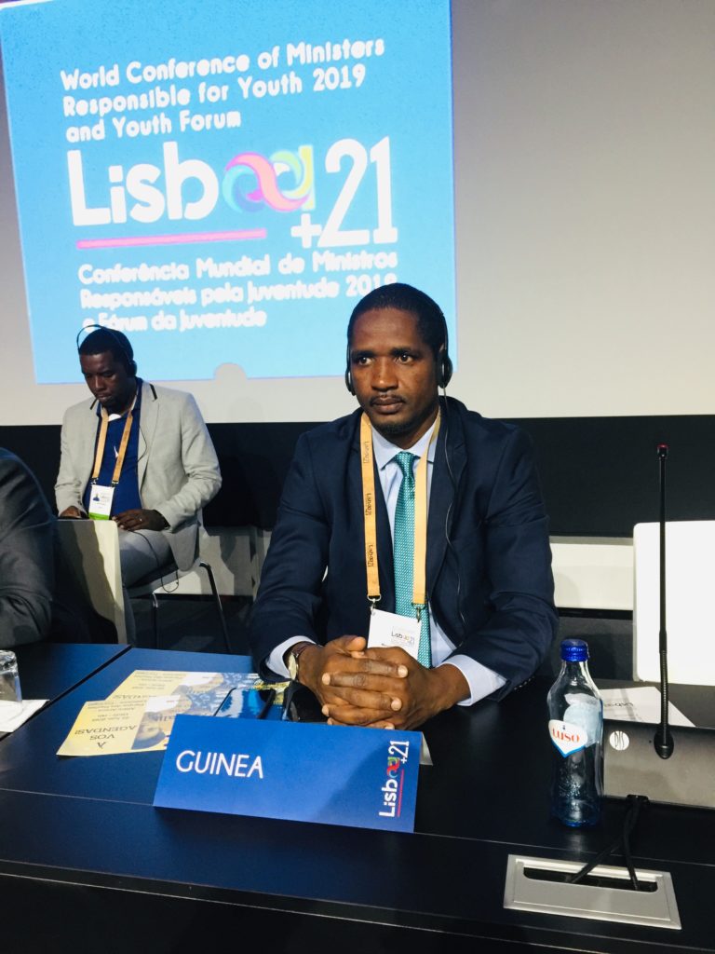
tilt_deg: -7.8
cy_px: 477
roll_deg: +2.6
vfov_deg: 61.7
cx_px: 358
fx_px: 799
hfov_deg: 48.2
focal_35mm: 29
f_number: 2.2
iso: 125
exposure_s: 1/4
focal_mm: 4.15
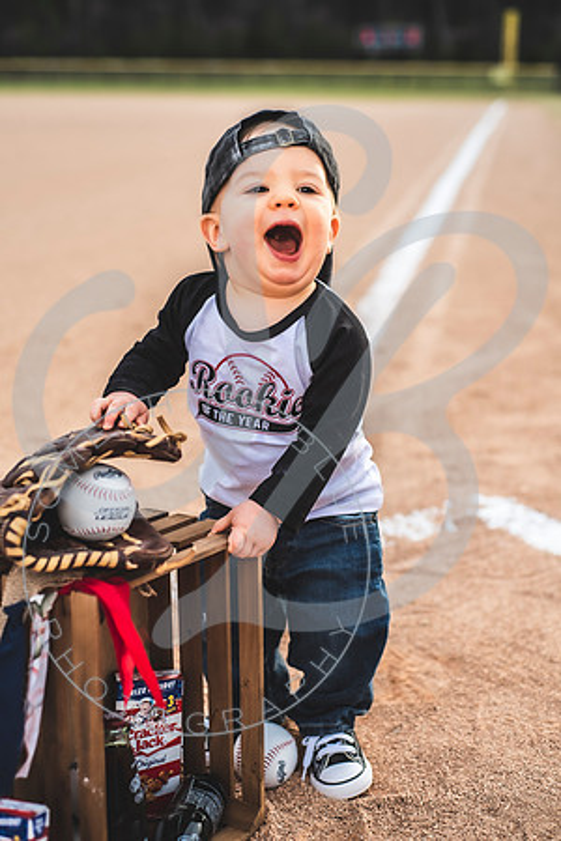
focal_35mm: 50
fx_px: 1169
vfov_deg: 39.6
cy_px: 420
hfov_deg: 27.0
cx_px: 280
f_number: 2.8
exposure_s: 1/400
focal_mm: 50
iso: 100
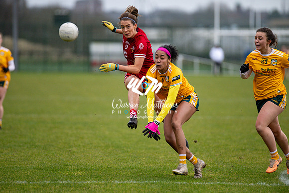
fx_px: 2409
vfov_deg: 4.6
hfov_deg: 6.9
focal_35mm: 300
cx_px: 144
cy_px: 96
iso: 1800
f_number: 2.8
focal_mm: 300
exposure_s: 1/640
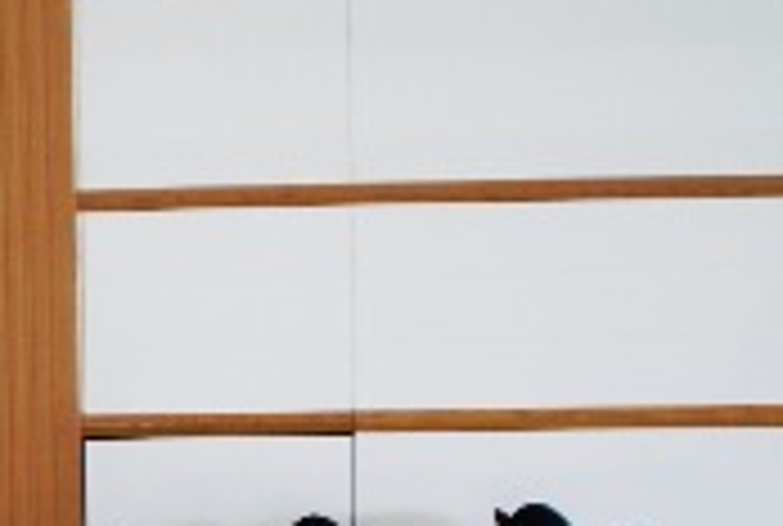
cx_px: -216
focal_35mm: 93
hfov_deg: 20.1
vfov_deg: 14.6
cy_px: 517
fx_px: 2028
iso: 100
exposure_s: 1/30
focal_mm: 18
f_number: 4
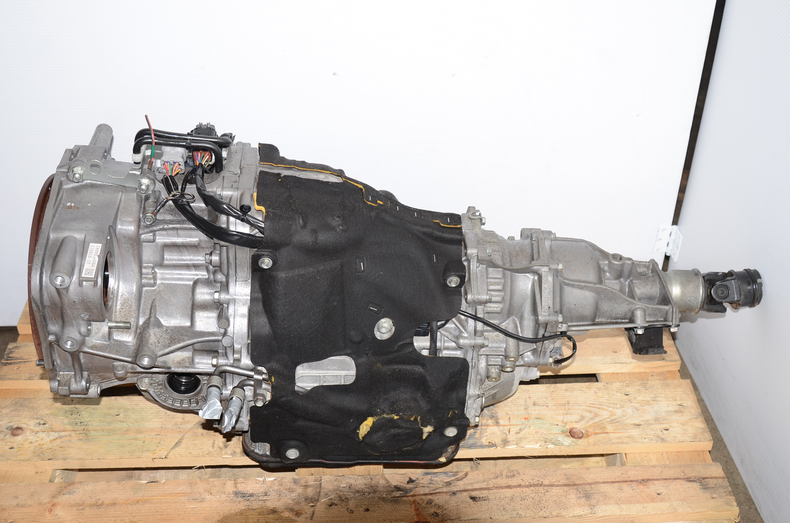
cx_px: 395
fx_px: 1018
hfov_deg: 42.4
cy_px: 262
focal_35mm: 46
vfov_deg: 28.8
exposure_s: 1/100
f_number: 5
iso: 100
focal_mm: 31
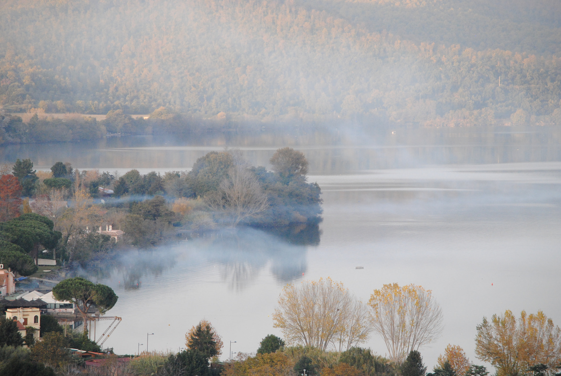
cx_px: 280
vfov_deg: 5.6
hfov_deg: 8.3
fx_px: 3862
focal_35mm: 248
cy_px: 188
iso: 1000
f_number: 5
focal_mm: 165
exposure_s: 1/500
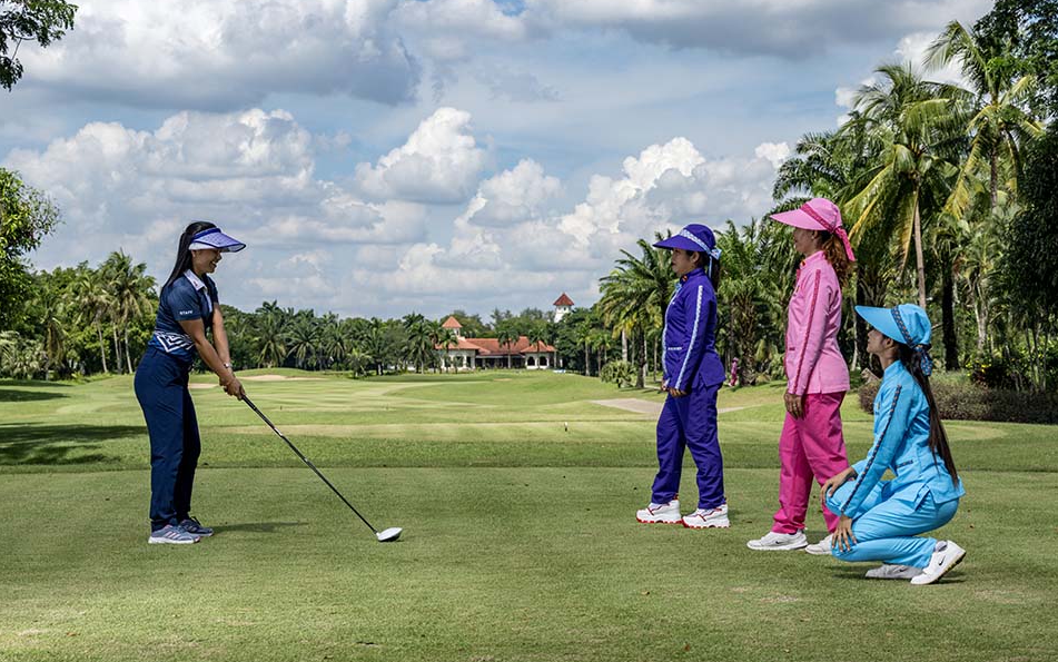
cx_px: 530
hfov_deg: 28.6
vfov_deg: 18.1
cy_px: 340
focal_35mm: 72
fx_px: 2077
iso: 64
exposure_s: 1/200
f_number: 10
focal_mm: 70
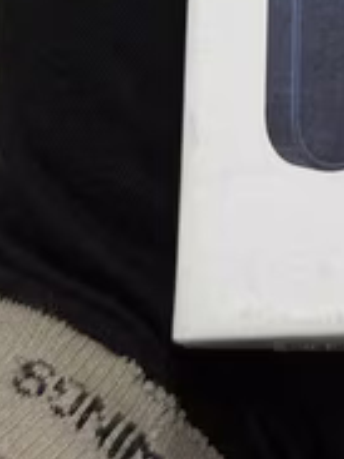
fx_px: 2229
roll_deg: +0.6
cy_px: -319
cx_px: 555
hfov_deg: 8.6
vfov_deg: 11.1
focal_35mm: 168
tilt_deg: -0.6
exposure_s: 1/100
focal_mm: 6.76
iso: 50
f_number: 1.78
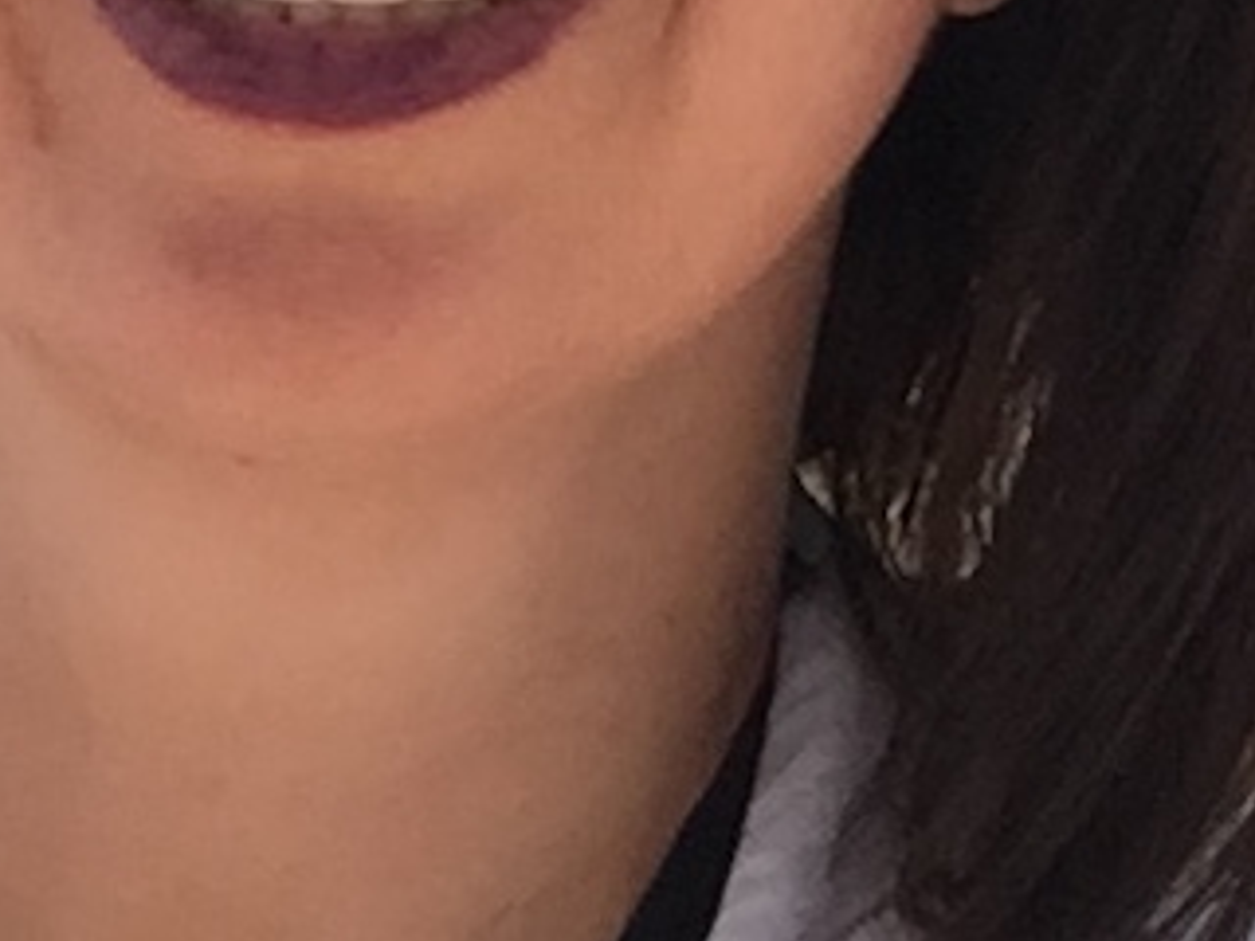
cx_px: 1173
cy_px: -674
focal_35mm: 125
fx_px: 4532
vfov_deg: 11.2
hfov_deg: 15.5
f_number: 2.2
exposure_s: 1/1522
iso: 32
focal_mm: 2.65
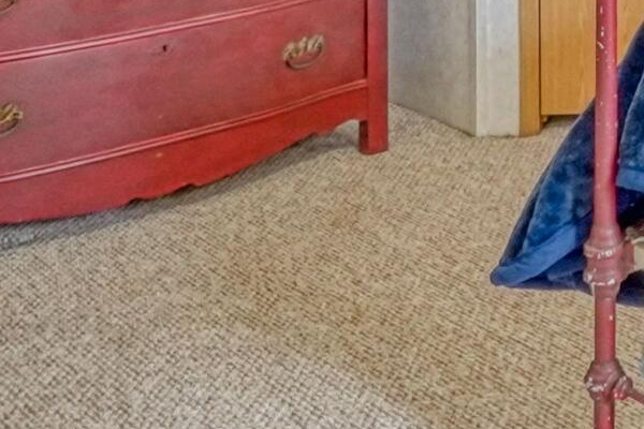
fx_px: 1342
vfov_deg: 15.7
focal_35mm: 75
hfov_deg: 22.5
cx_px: 949
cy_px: -331
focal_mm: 10
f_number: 11
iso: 3200
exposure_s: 1/30
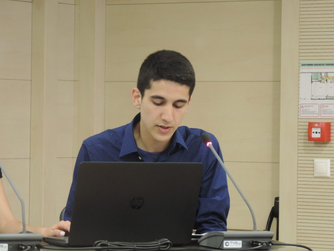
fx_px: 1785
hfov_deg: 10.7
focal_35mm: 185
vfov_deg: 8.0
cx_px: 167
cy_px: 126
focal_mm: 33
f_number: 4.6
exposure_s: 1/20
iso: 800
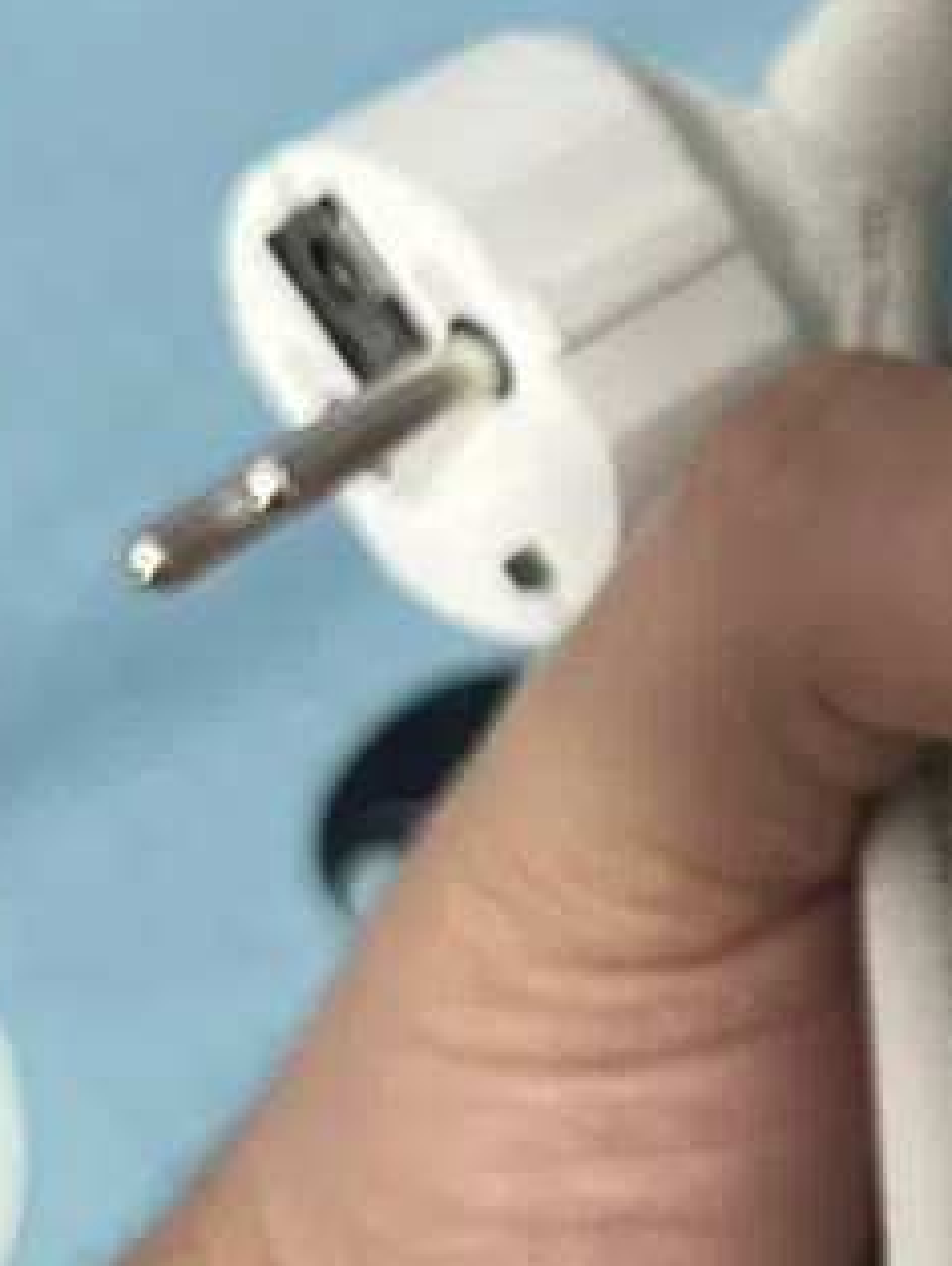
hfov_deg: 12.6
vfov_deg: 17.4
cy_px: 409
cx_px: 1303
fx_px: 4138
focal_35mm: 113
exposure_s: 1/50
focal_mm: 5.7
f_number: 1.5
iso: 400
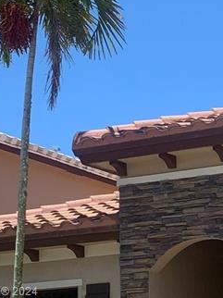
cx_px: 285
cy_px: 292
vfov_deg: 19.7
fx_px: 834
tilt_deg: +7.1
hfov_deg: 14.6
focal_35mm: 97
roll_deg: +0.8
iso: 25
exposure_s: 1/1880
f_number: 1.8
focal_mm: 4.25
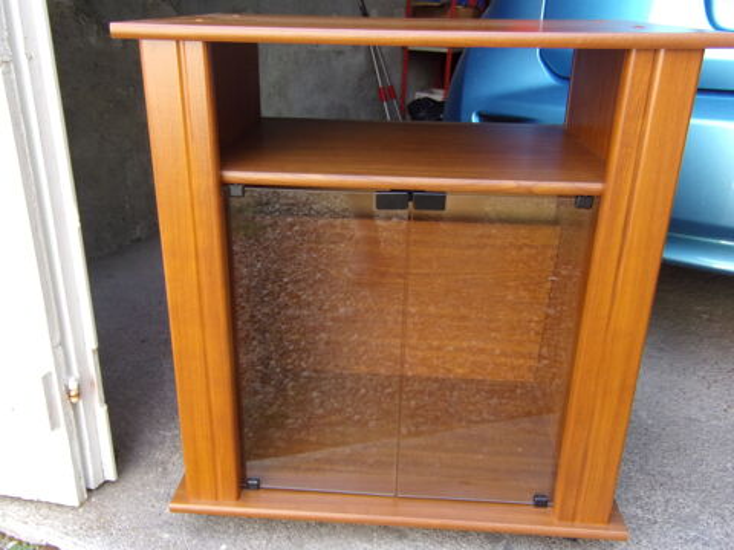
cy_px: 275
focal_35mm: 30
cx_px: 367
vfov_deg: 46.8
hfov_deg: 60.0
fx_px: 636
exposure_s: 1/42
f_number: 3.7
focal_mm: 5.4
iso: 80
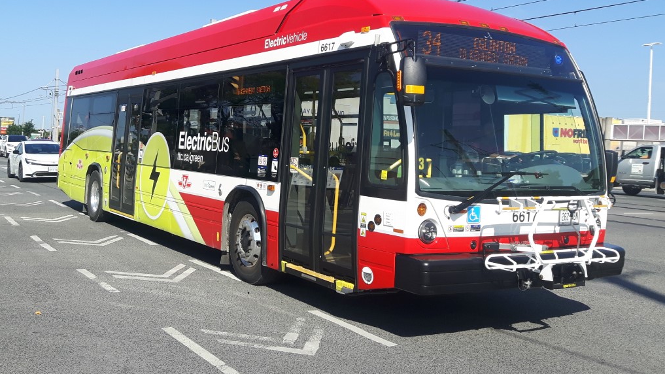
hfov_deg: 58.0
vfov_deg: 34.5
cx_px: 331
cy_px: 147
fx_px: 600
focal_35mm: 34
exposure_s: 1/1130
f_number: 1.9
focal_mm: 3.7
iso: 40
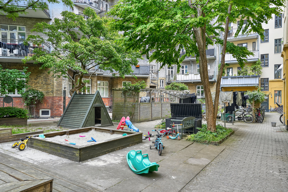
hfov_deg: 73.8
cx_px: 144
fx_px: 192
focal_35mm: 24
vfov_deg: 53.1
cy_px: 96
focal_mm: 24
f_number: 8
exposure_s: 1/20
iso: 400
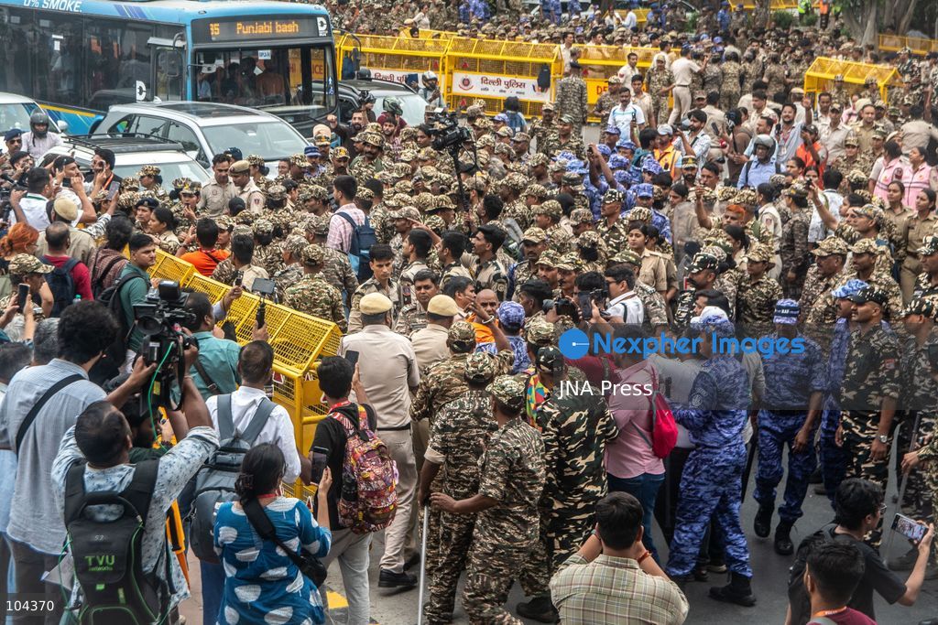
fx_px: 1954
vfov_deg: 18.2
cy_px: 312
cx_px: 469
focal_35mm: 75
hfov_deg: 27.0
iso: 200
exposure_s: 1/320
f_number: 4.5
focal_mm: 50
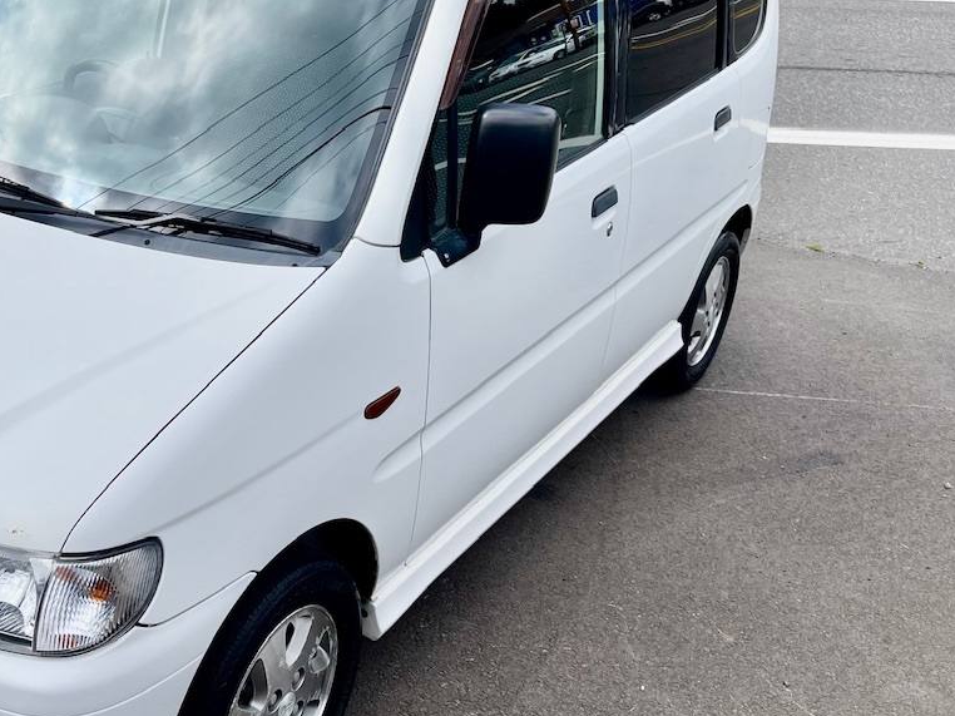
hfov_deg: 43.6
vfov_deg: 34.3
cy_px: 380
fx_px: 1158
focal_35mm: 42
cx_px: 257
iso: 32
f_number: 1.6
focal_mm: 5.1
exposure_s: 1/3788
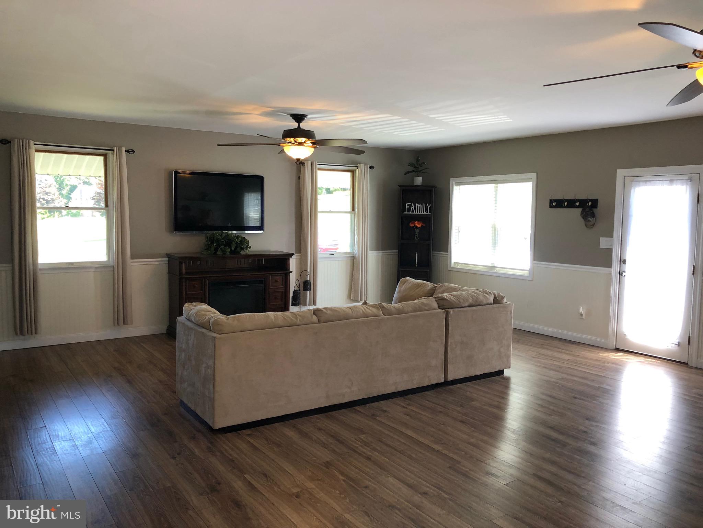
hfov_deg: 63.4
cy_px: 264
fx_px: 569
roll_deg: -0.5
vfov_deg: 49.7
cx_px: 352
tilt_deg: -4.5
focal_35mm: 28
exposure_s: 1/30
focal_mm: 3.99
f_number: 1.8
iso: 32
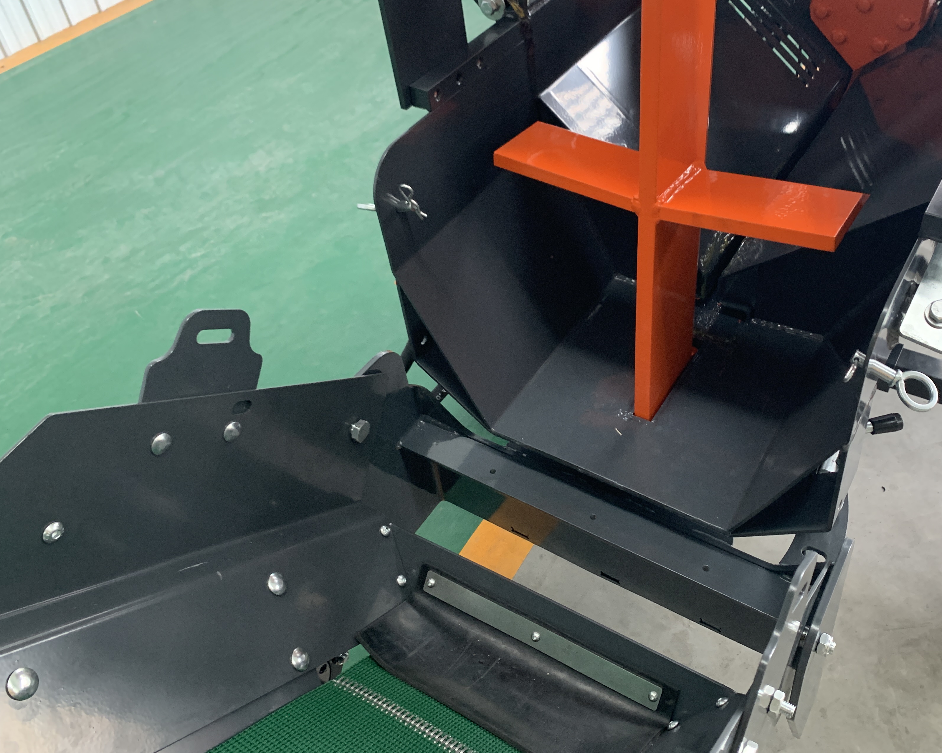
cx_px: 576
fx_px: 892
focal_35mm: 32
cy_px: 319
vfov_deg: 45.6
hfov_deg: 55.2
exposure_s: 1/60
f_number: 1.8
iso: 250
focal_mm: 4.25
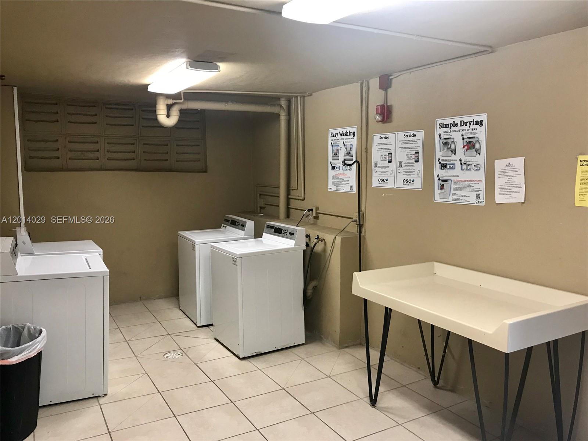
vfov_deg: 49.7
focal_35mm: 28
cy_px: 220
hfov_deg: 63.4
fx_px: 476
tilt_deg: -6.0
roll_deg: +0.9
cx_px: 294
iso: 40
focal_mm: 3.99
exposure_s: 1/15
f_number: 1.8
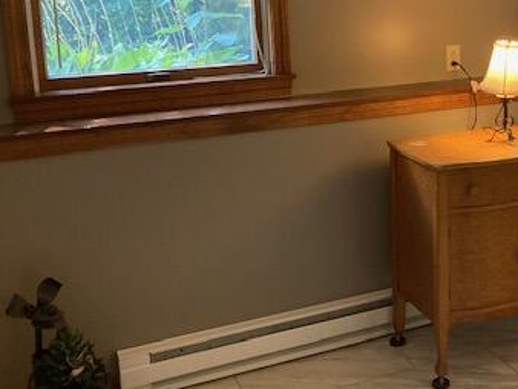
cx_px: 452
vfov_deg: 27.1
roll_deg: +0.3
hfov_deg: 34.4
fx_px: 794
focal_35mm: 53
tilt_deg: -7.9
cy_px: 92
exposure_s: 1/60
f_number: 1.8
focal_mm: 3.99
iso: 250
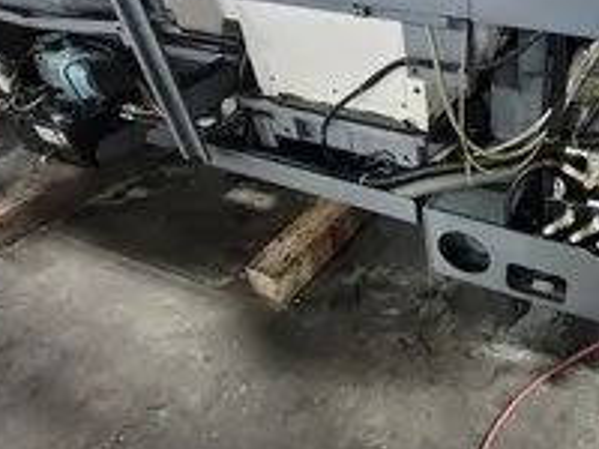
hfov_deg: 61.5
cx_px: 482
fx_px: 450
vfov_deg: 52.4
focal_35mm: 26
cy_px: 162
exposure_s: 1/24
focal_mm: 2.2
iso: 800
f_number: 2.2
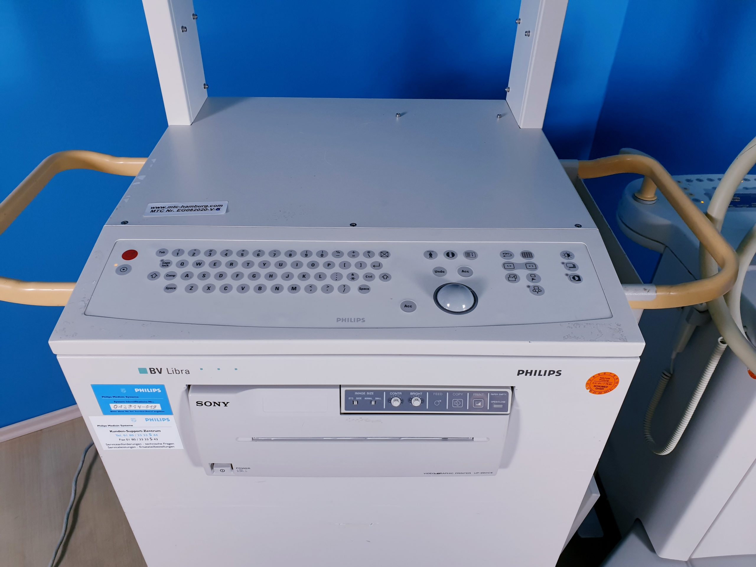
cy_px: 284
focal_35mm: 26
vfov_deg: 53.1
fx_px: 568
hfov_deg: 67.3
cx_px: 378
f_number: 2.4
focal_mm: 4.3
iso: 80
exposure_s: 1/50
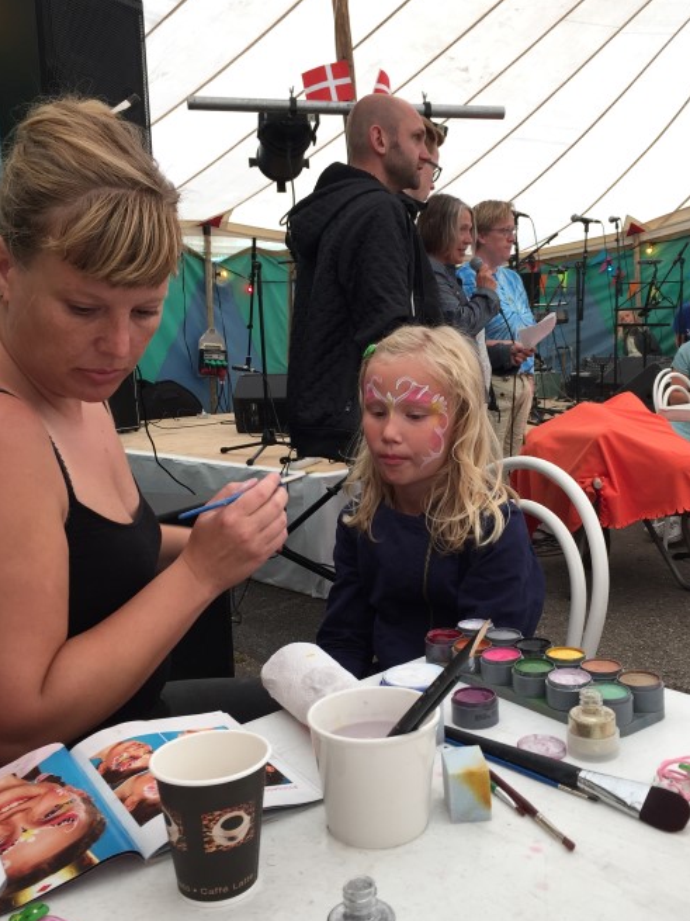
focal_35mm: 34
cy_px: 464
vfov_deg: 54.0
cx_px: 379
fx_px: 904
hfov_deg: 41.7
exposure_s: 1/100
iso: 32
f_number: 2.2
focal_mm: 4.15
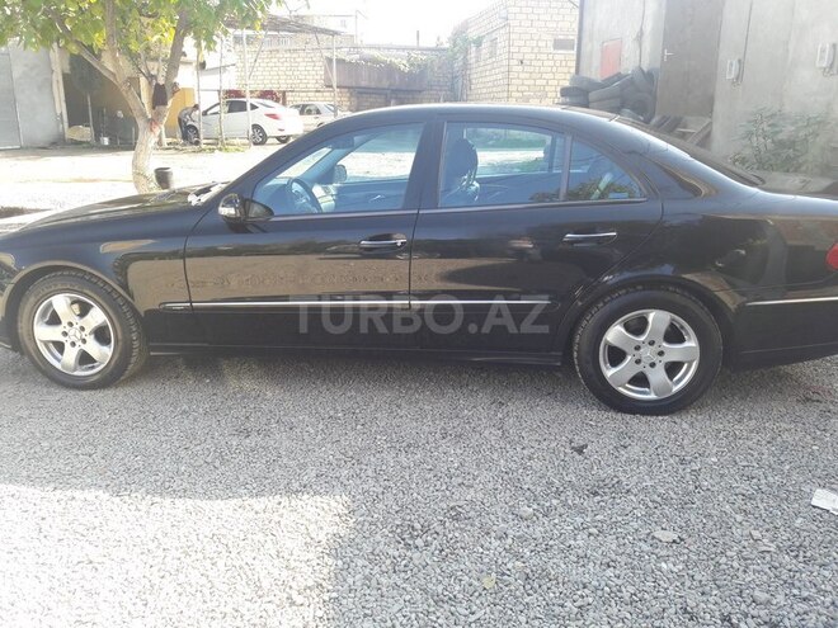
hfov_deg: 63.4
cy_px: 314
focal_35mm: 28
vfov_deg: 49.7
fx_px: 678
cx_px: 419
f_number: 1.9
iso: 40
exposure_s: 1/194
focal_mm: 3.7
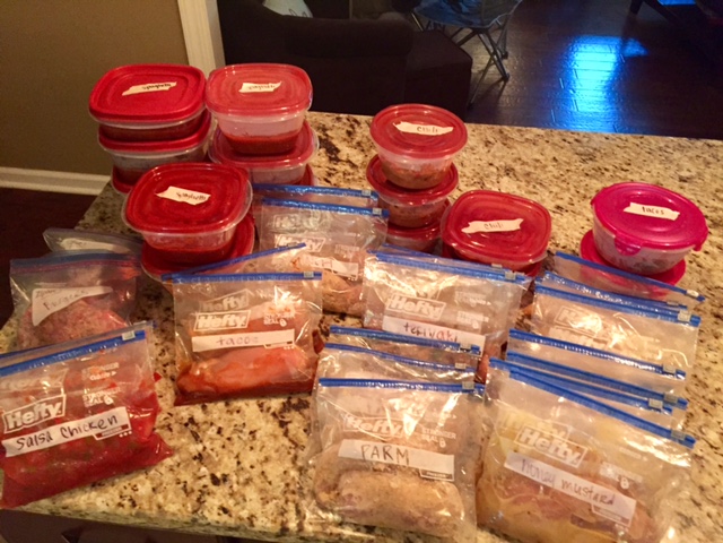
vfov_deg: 48.2
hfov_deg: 61.7
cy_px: 272
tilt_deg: -45.1
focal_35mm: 29
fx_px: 606
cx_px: 362
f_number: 2.2
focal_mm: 4.15
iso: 250
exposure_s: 1/15
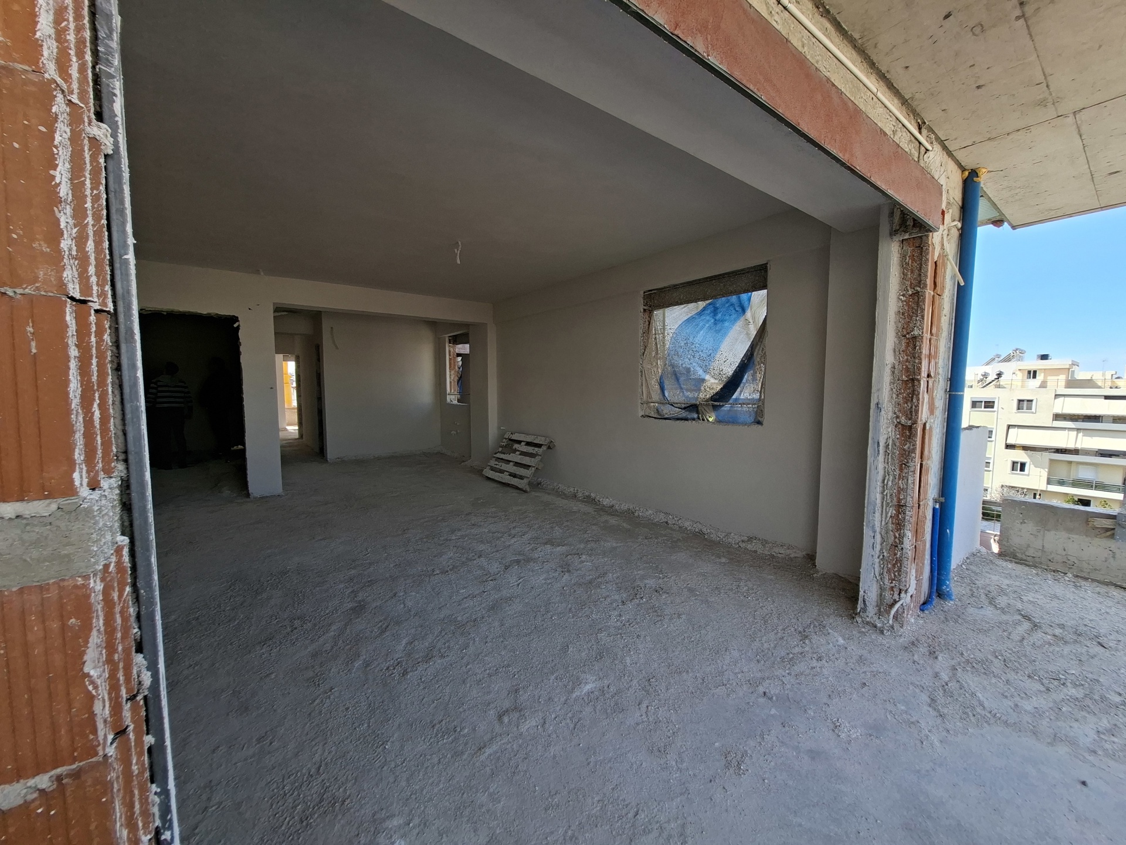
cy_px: 422
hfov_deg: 106.2
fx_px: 423
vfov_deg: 89.9
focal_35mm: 13
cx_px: 563
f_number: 2.2
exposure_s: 1/447
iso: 40
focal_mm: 1.74
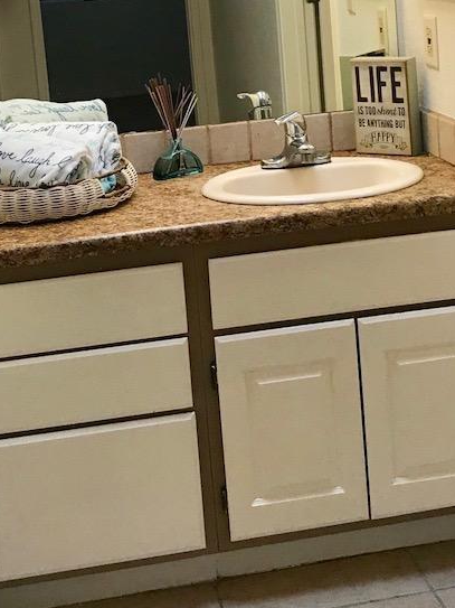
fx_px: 1157
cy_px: 53
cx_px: 227
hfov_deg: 22.2
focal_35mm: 66
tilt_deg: -4.0
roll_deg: +5.3
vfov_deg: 28.2
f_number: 1.8
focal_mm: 3.99
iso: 20
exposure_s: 1/30
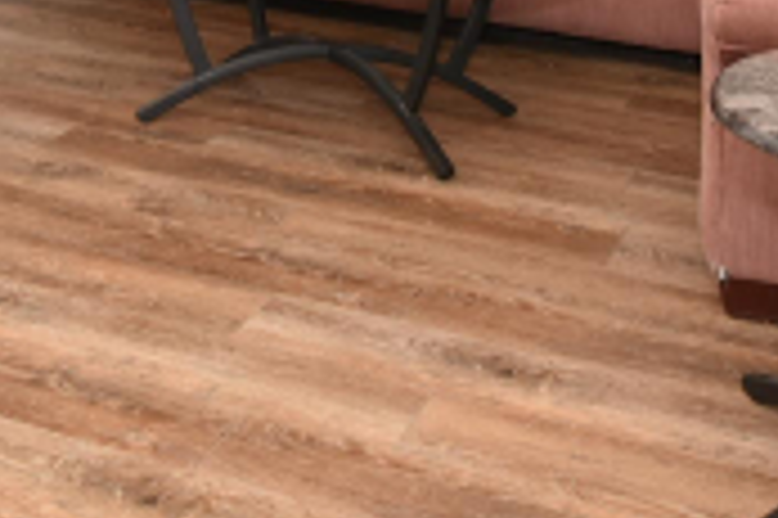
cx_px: 310
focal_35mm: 65
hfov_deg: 30.9
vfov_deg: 18.8
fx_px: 1403
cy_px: -216
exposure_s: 1/100
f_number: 7.1
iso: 400
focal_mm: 10
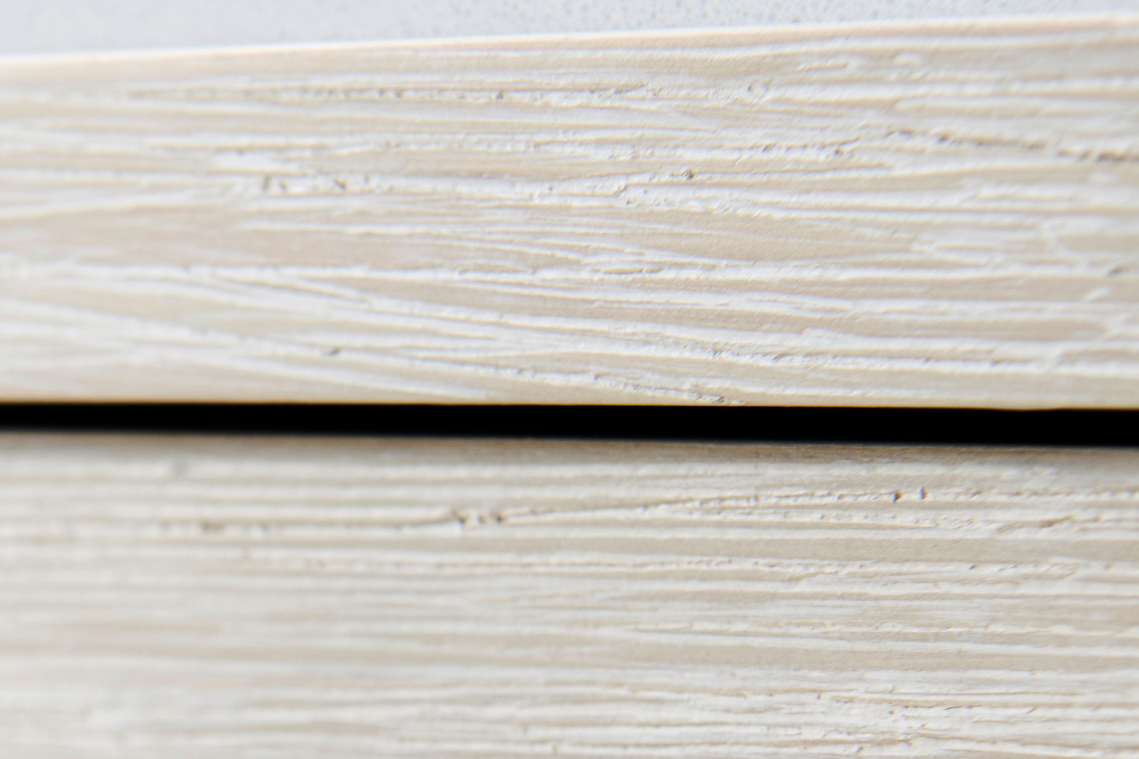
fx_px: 6328
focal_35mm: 200
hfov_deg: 10.2
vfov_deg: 6.8
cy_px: 1043
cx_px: -58
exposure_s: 1/125
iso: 200
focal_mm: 70
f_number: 9
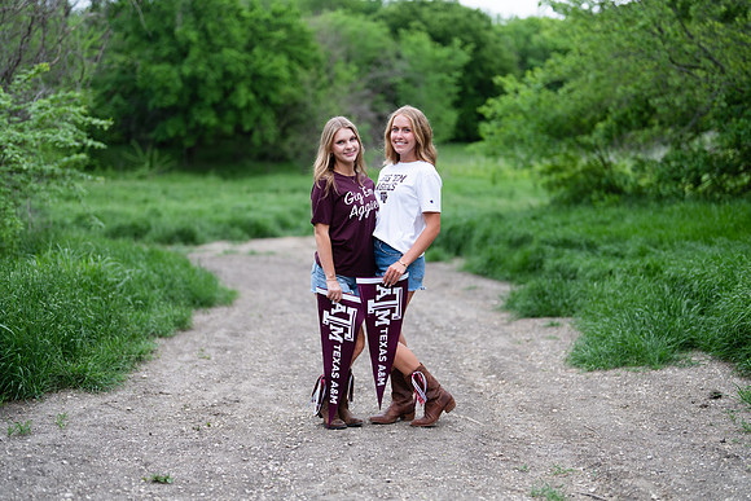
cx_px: 366
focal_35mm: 51
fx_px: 1073
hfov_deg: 38.6
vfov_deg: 26.3
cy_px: 245
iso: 125
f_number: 1.2
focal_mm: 50
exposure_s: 1/800
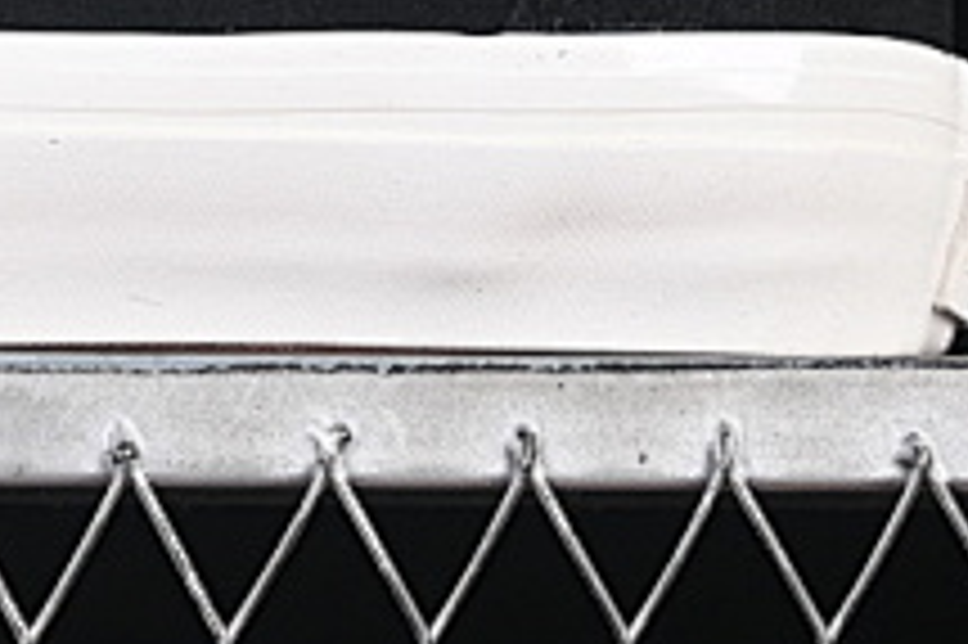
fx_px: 7496
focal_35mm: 279
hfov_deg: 7.3
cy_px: -394
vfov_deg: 4.9
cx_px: -162
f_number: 6.3
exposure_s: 1/60
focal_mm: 50
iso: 160
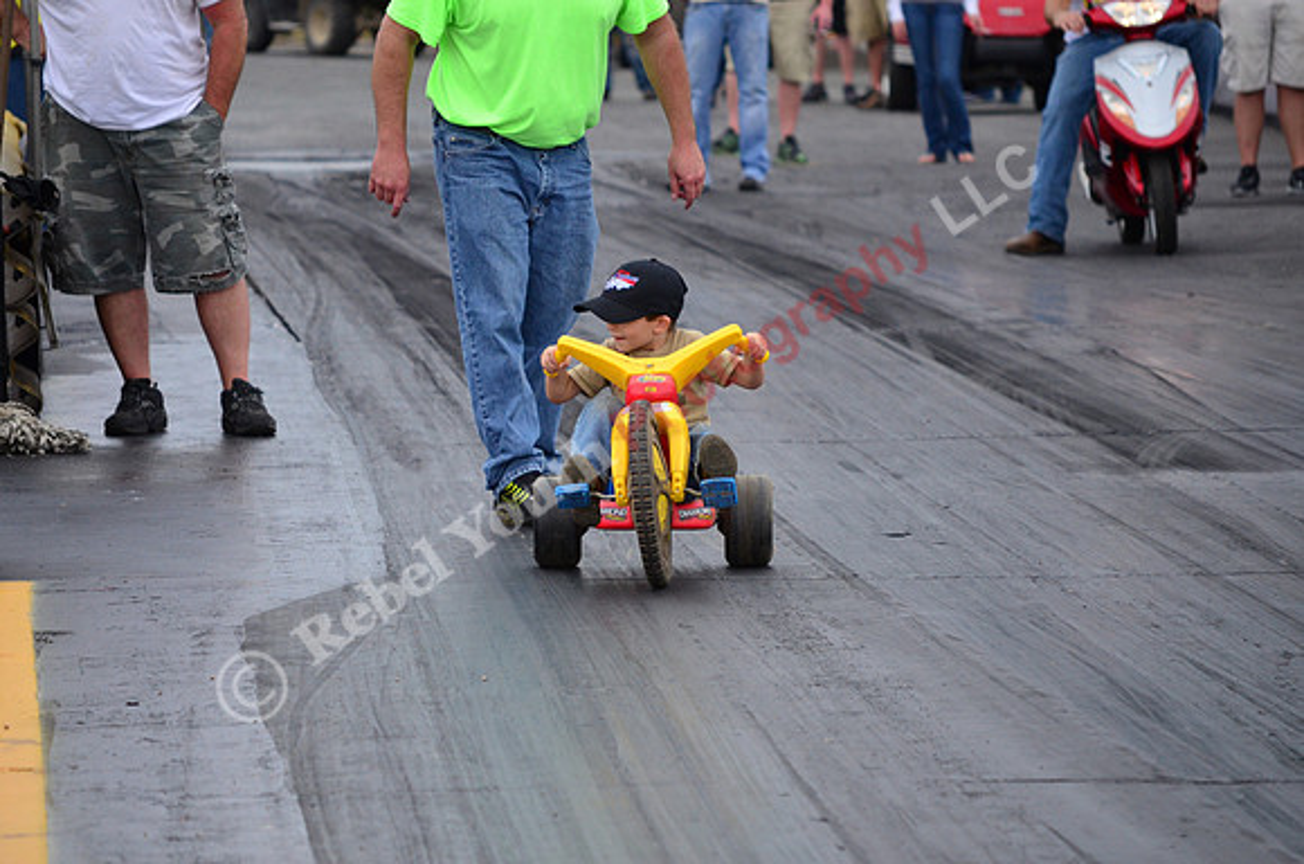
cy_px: 432
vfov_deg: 5.5
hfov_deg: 8.3
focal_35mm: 248
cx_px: 652
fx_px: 8945
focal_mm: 165
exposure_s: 1/2000
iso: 1000
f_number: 5.6
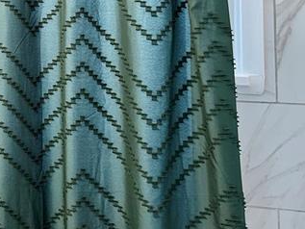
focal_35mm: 84
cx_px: -102
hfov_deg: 21.0
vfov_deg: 16.9
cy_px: -32
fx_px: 740
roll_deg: +2.4
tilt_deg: -1.4
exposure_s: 1/60
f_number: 1.5
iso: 80
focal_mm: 5.7
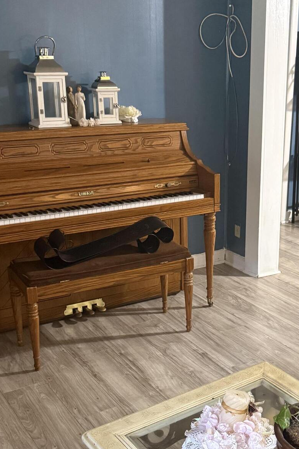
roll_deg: -1.1
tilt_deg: -19.9
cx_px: 230
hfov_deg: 27.1
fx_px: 611
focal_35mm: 49
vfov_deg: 40.1
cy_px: 273
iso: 640
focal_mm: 6.76
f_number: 1.78
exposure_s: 1/40
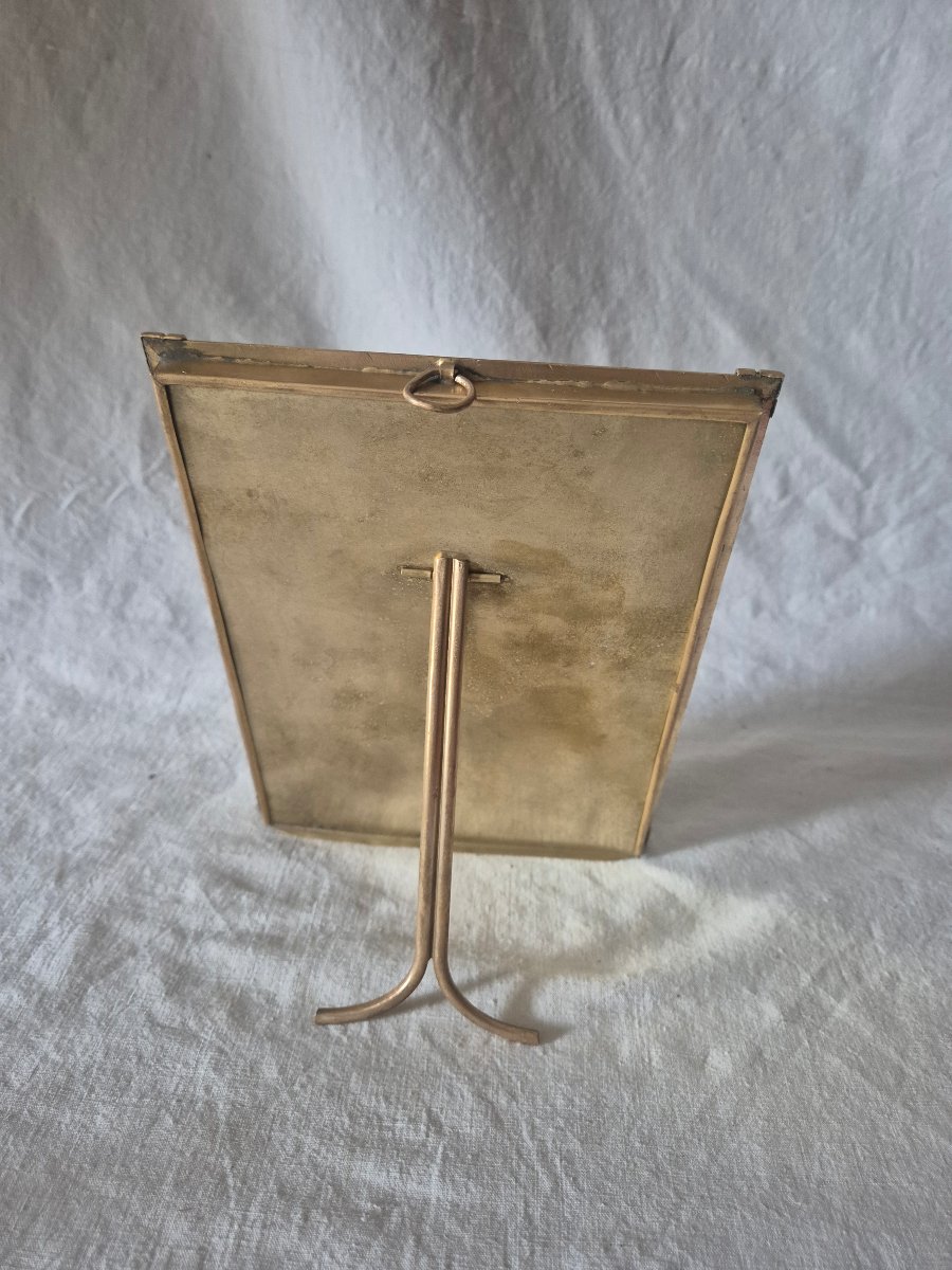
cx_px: 476
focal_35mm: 23
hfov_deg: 58.9
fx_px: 843
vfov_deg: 73.9
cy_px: 635
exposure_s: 1/100
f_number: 1.8
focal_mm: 5.4
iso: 800
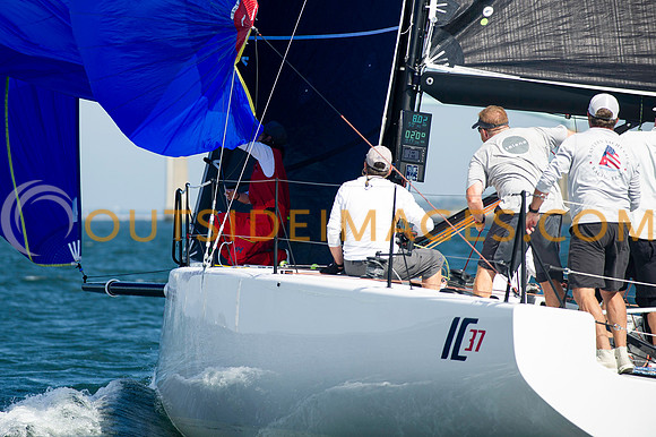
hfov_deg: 8.1
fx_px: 4623
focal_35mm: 254
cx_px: 253
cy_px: 169
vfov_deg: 5.4
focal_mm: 200
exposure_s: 1/2500
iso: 320
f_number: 4
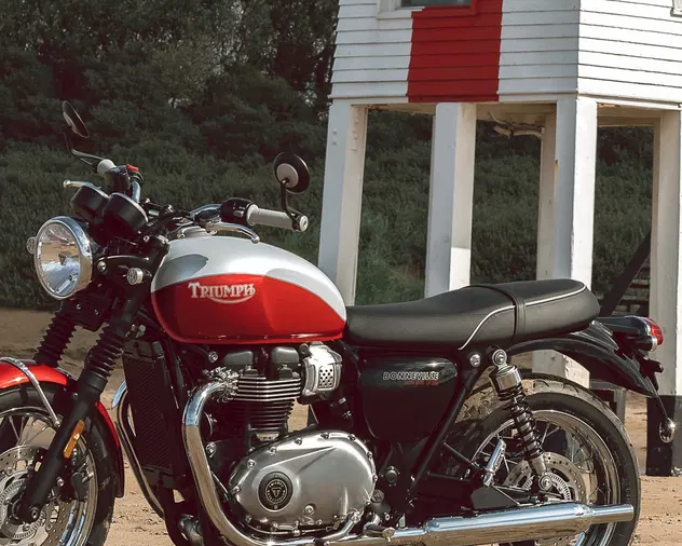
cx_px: 112
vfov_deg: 5.4
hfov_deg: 6.8
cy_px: 370
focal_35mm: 285
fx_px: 5754
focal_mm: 160
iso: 200
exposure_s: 1/500
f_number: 9
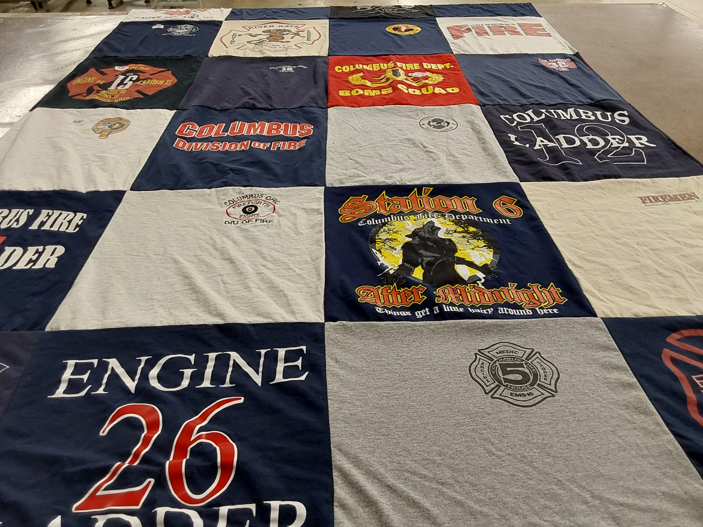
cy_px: 264
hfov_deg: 63.4
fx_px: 569
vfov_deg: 49.7
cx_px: 352
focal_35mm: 28
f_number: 1.9
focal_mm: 2.91
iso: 100
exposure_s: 1/60
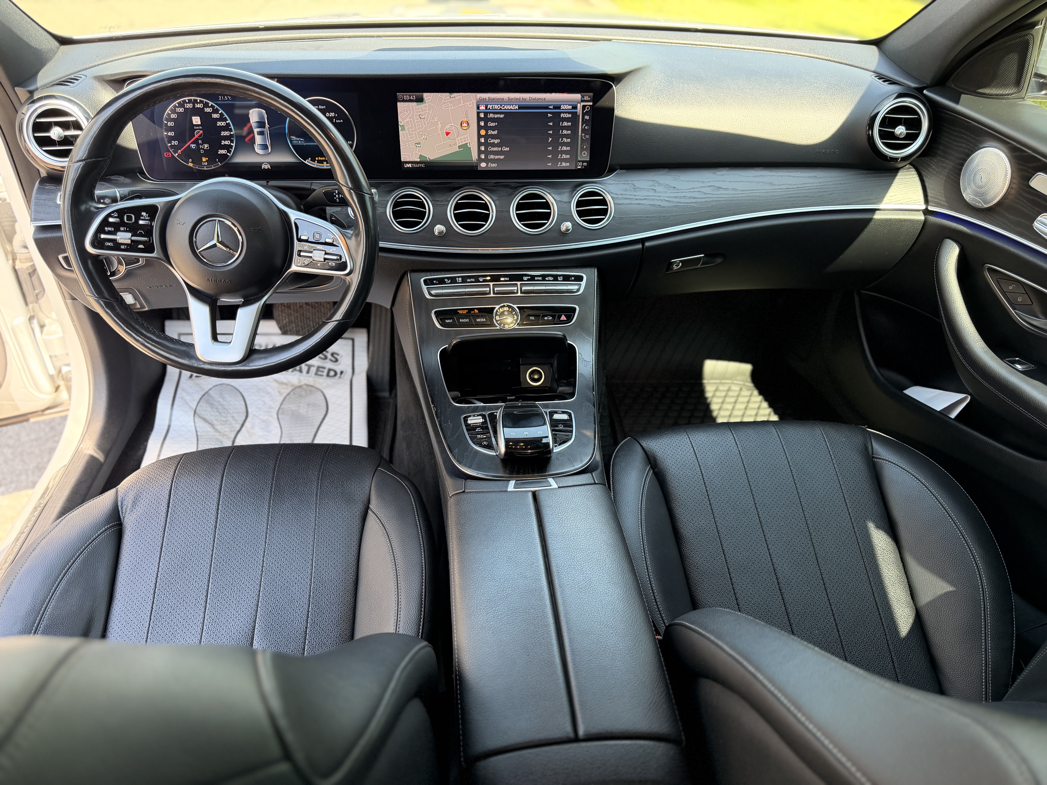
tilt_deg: -35.9
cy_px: 392
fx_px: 726
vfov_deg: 56.8
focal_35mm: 24
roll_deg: -4.6
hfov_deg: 71.6
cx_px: 524
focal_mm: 6.76
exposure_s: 1/216
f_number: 1.78
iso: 200
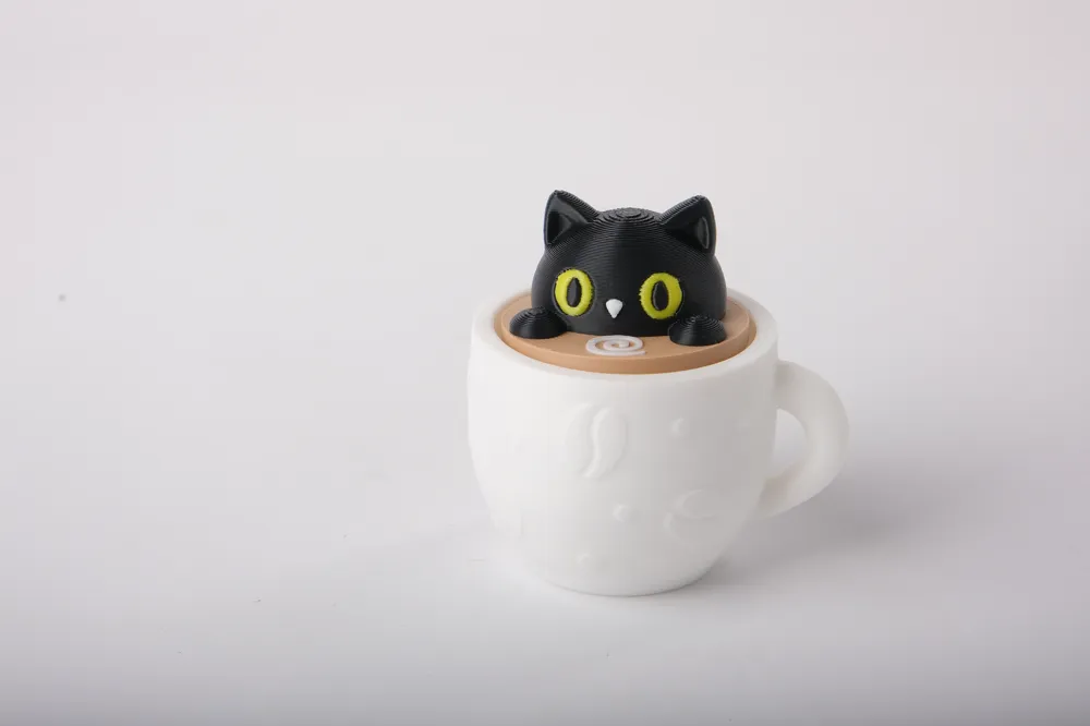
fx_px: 2512
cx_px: 545
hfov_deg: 24.5
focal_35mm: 83
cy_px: 363
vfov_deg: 16.4
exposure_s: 1/180
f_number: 11
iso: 160
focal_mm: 55
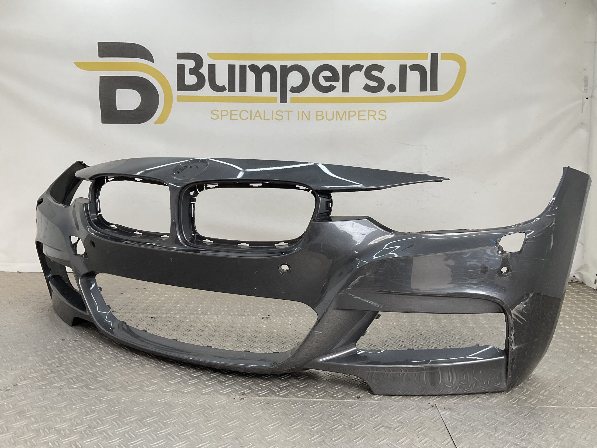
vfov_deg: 48.2
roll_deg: -1.7
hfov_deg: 61.7
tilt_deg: -6.6
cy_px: 224
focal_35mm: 29
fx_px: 500
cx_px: 298
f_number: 1.8
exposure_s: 1/149
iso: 16
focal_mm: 3
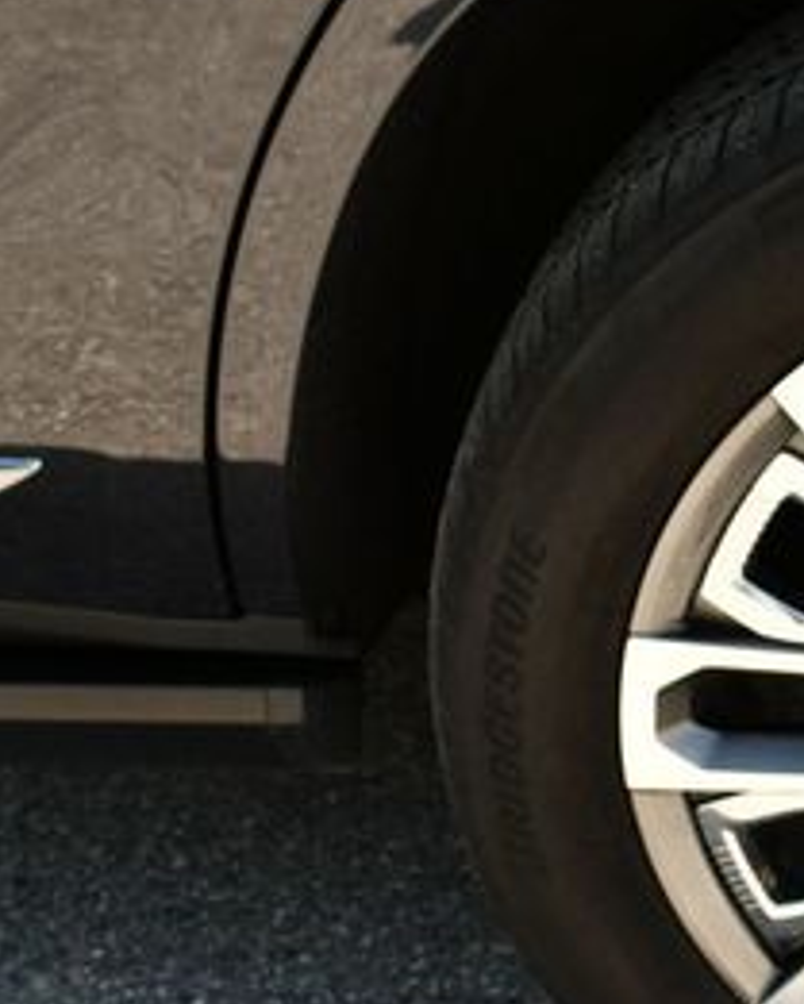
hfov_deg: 15.8
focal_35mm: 92
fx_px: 2735
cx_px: 1069
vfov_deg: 20.8
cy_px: 642
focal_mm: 20
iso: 200
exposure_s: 1/250
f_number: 7.1
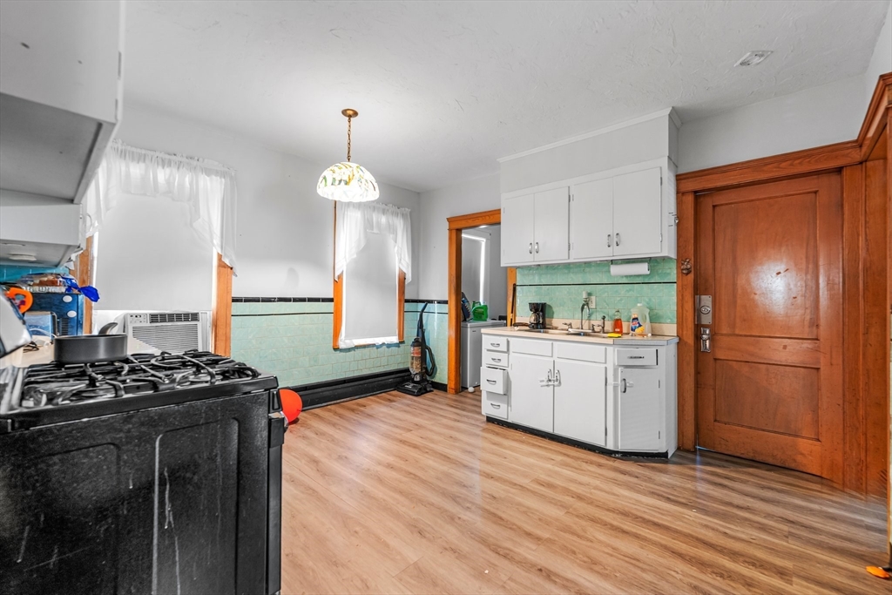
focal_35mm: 14
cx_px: 446
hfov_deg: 104.2
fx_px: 347
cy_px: 298
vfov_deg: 81.2
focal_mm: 14
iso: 800
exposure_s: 1/4
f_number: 4
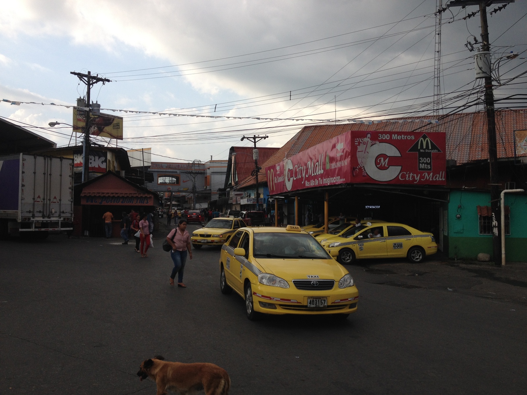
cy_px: 198
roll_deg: +0.1
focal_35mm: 35
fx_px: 533
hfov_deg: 52.6
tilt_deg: -1.8
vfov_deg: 40.7
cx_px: 264
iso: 50
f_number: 2.4
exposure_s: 1/1381
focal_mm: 4.28
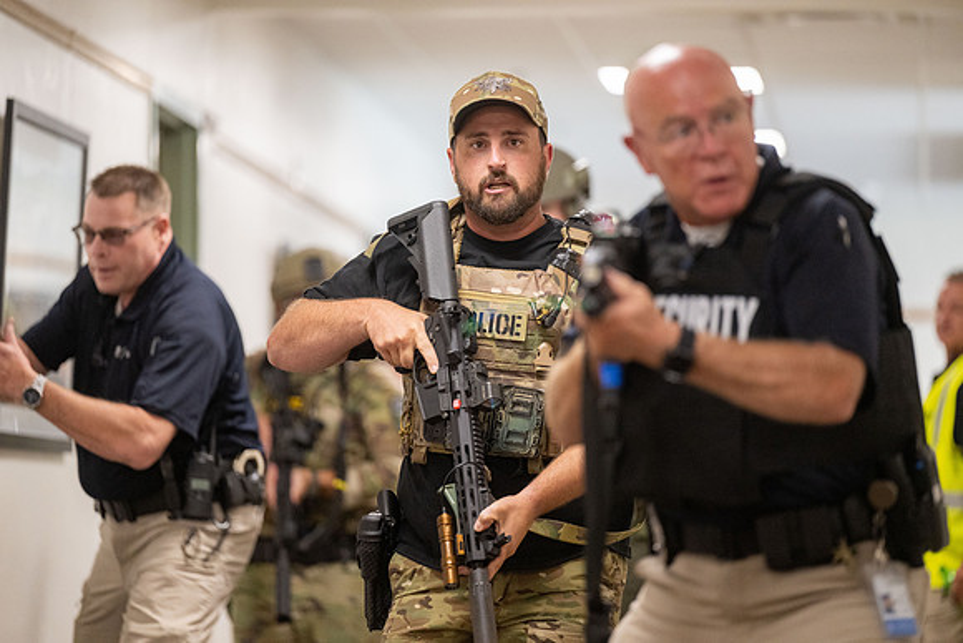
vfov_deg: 6.9
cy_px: 322
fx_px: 5351
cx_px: 482
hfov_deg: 10.3
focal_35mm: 200
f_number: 2.8
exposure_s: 1/500
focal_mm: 200
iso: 2000
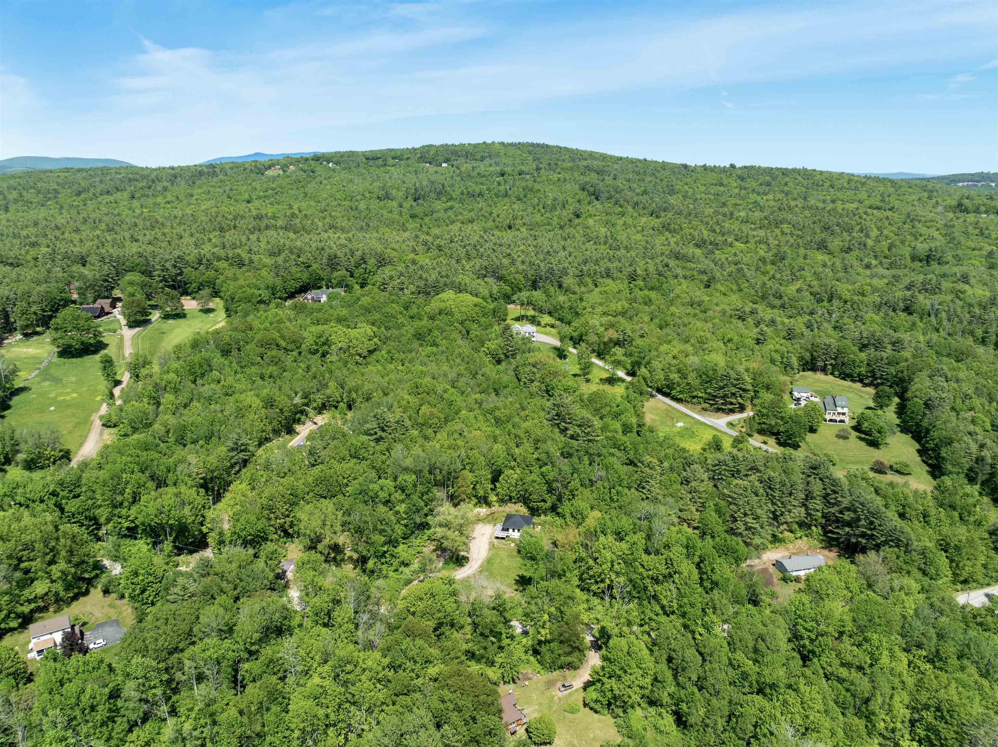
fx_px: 692
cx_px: 499
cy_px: 374
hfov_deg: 71.6
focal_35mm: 24
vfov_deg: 56.8
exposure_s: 1/2000
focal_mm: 12.29
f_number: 2.8
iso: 100
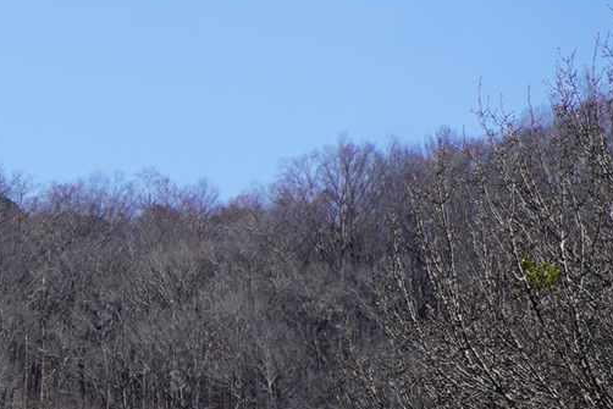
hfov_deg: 4.3
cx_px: -1100
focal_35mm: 459
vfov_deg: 3.0
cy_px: 867
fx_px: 7818
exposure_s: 1/640
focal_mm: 75
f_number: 5
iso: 100
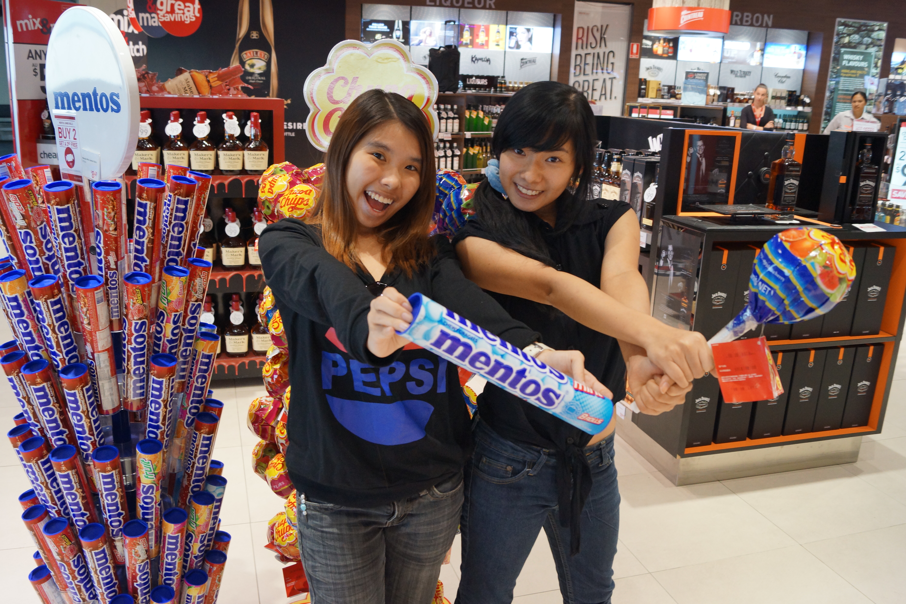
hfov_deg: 61.9
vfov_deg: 43.6
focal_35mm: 30
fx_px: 755
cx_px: 453
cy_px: 302
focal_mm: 20
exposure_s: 1/60
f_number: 4
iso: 500
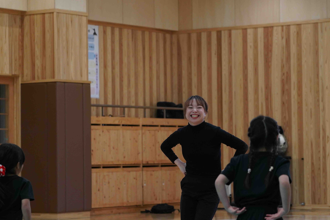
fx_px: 1192
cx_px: 178
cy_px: 113
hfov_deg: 15.8
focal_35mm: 130
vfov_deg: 10.5
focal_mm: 100
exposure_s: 1/400
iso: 3200
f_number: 4.5
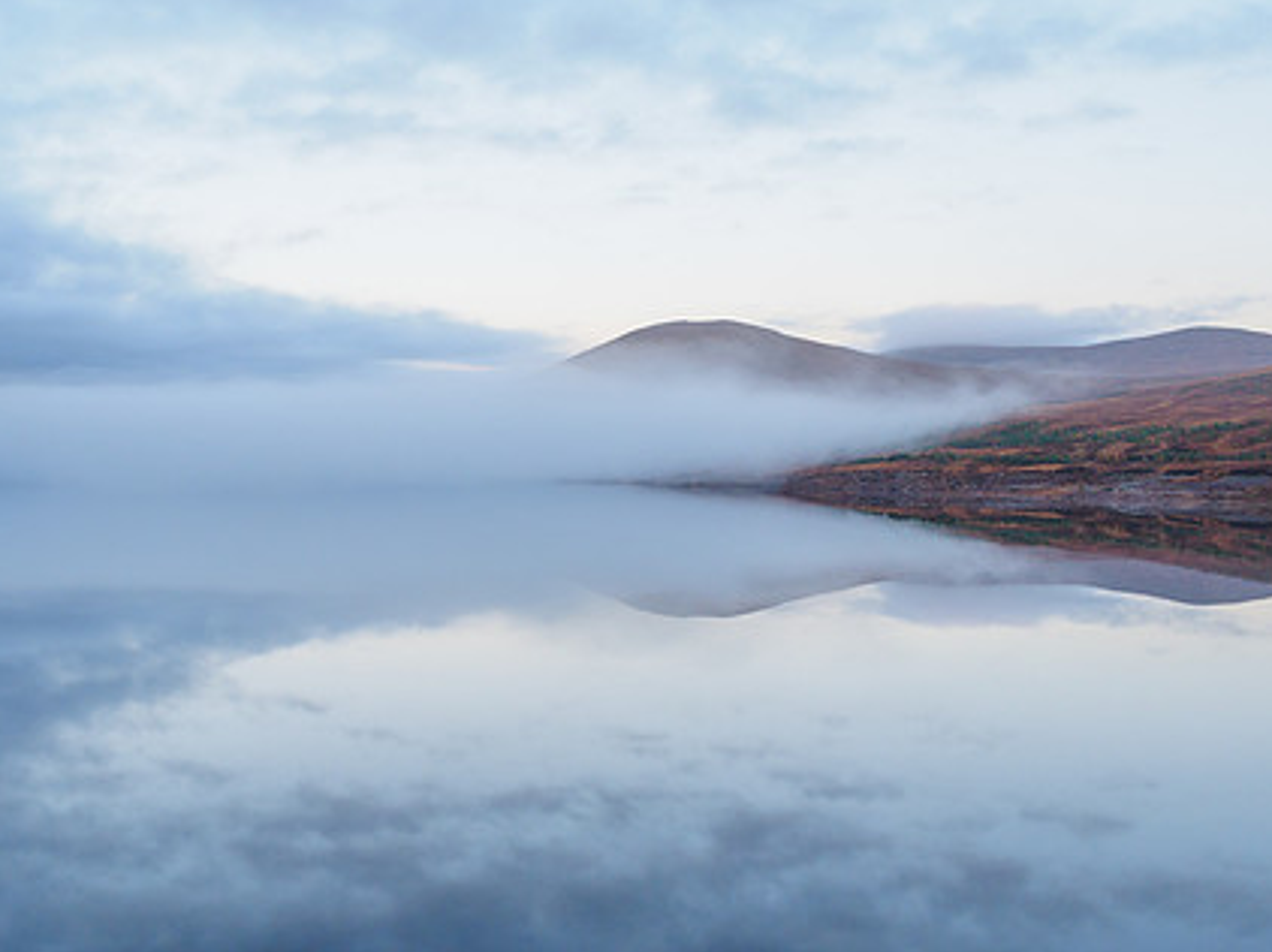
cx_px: 428
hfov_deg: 54.3
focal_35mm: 33
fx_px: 1212
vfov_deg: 42.9
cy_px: 479
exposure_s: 1/25
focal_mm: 12
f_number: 7.1
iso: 200
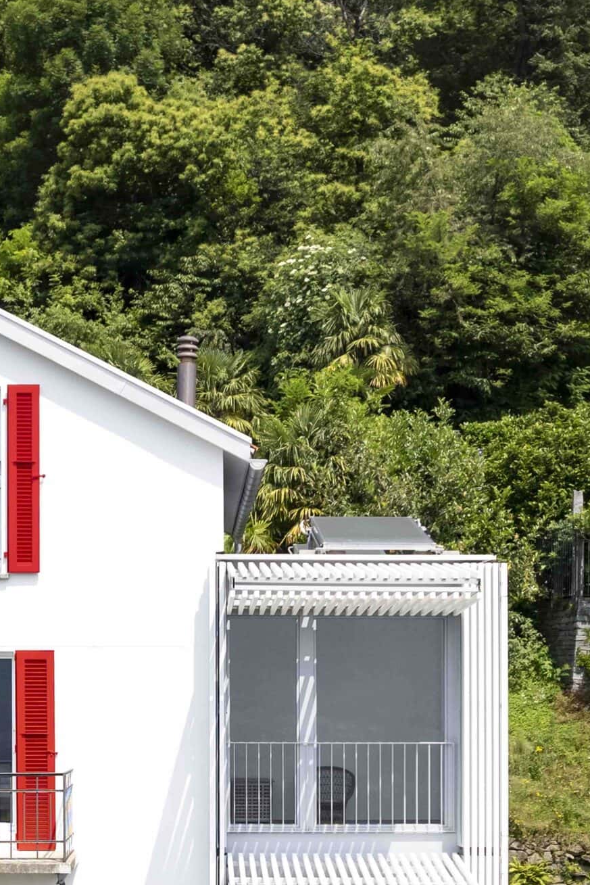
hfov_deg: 30.4
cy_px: 853
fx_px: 1057
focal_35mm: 43
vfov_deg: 40.6
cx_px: 112
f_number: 2.8
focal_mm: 8.38
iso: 100
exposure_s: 1/200
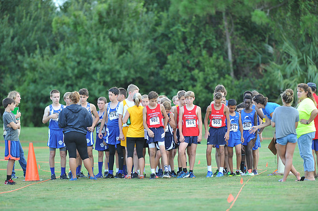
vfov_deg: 4.6
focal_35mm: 300
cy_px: 106
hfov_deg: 6.9
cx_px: 159
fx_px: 2648
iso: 800
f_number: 3.5
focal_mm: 300
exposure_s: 1/400
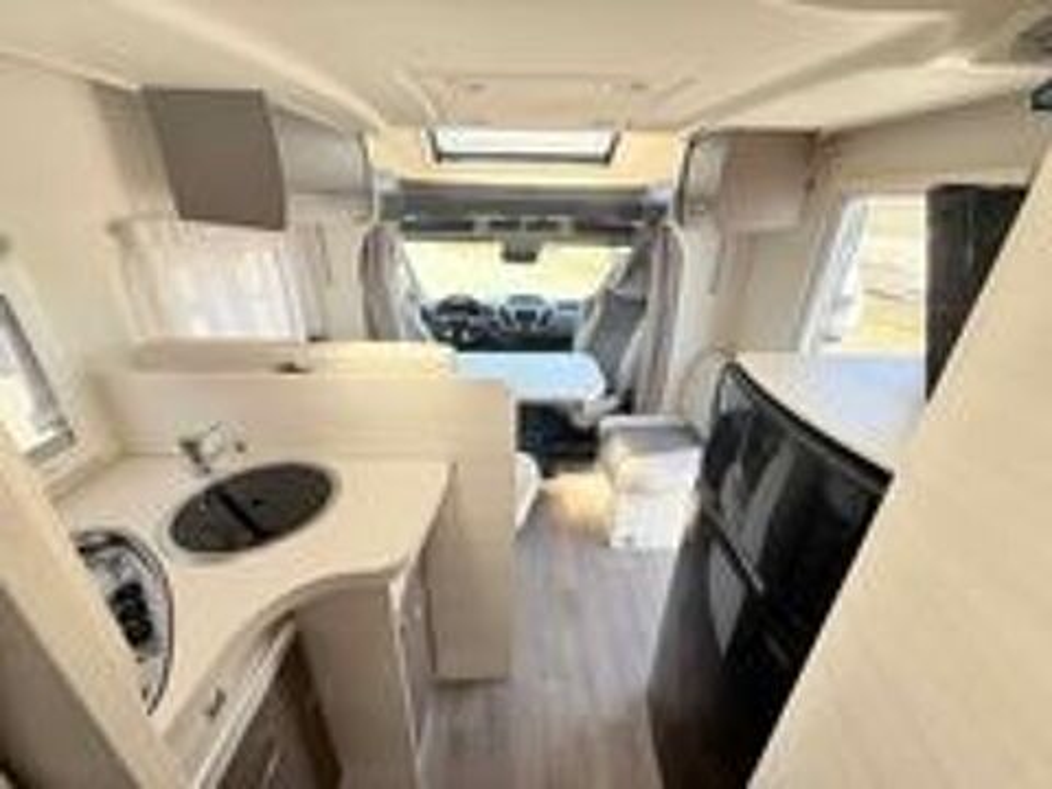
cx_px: 526
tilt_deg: -25.9
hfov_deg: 102.1
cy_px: 394
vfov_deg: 85.7
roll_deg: -0.2
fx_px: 425
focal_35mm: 14
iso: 64
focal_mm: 2.22
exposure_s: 1/157
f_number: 2.2
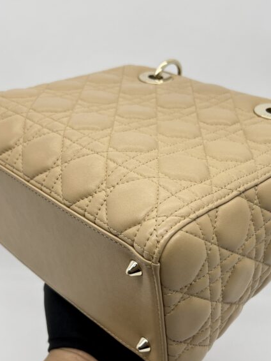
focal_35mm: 47
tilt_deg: -24.4
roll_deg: -1.1
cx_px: 149
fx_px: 490
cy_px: 214
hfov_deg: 30.9
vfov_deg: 40.3
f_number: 1.5
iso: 32
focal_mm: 5.7
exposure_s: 1/114
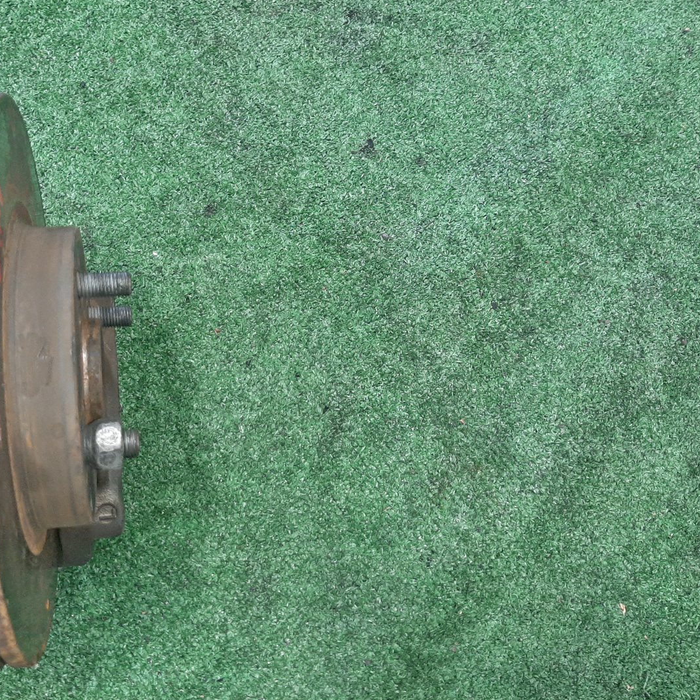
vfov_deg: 52.5
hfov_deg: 52.3
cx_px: 299
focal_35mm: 31
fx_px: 709
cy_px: 349
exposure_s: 1/33
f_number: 1.7
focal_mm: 3.93
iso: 215
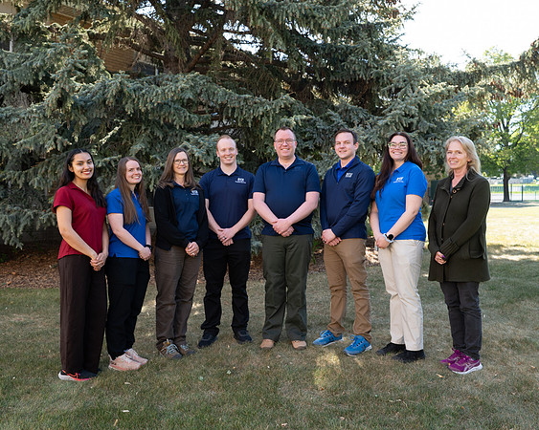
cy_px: 207
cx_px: 256
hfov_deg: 51.5
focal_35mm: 35
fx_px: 558
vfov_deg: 42.2
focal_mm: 30
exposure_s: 1/160
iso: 250
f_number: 5
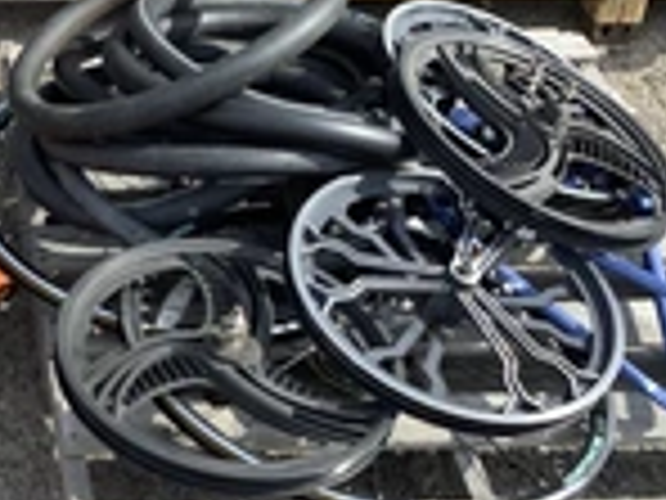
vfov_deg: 17.6
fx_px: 1616
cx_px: -50
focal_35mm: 84
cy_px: 261
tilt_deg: -38.8
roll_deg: -0.7
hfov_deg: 22.1
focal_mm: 3.3
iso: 25
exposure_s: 1/741
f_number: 2.4
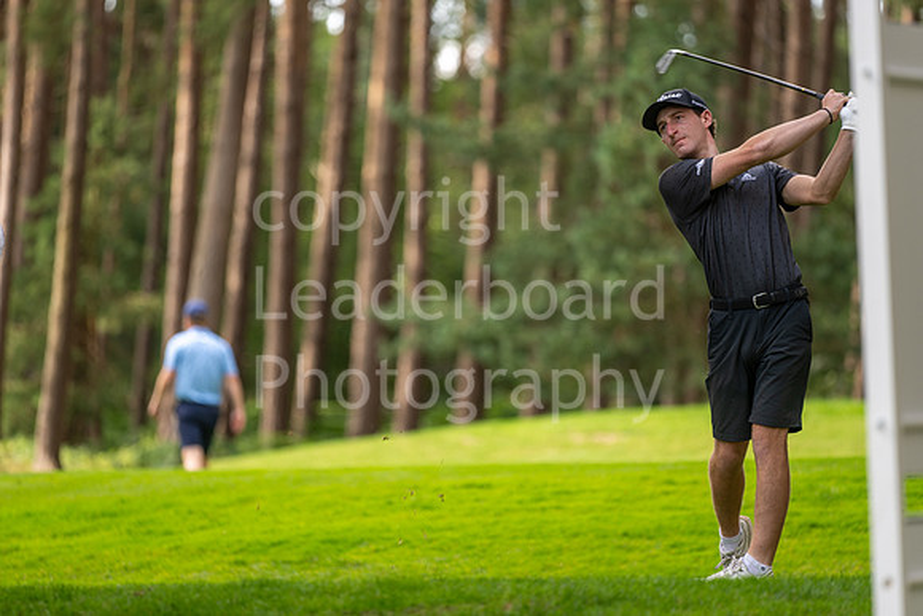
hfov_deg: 6.9
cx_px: 462
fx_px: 7693
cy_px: 308
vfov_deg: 4.6
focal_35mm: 300
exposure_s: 1/160
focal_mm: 300
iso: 200
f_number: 4
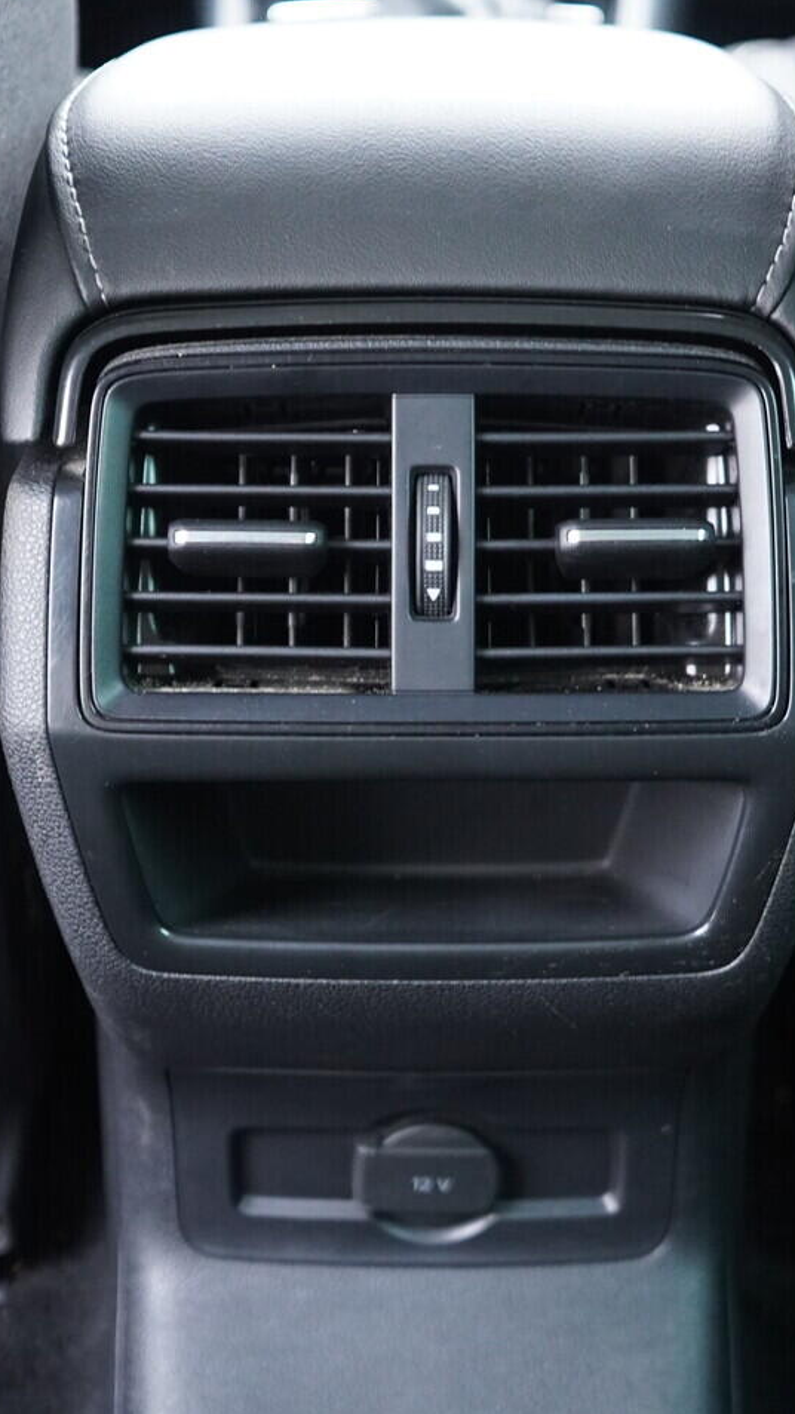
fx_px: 2136
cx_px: 412
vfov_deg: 36.6
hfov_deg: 21.1
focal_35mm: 57
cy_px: 708
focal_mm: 24
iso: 2000
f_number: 2.8
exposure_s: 1/40
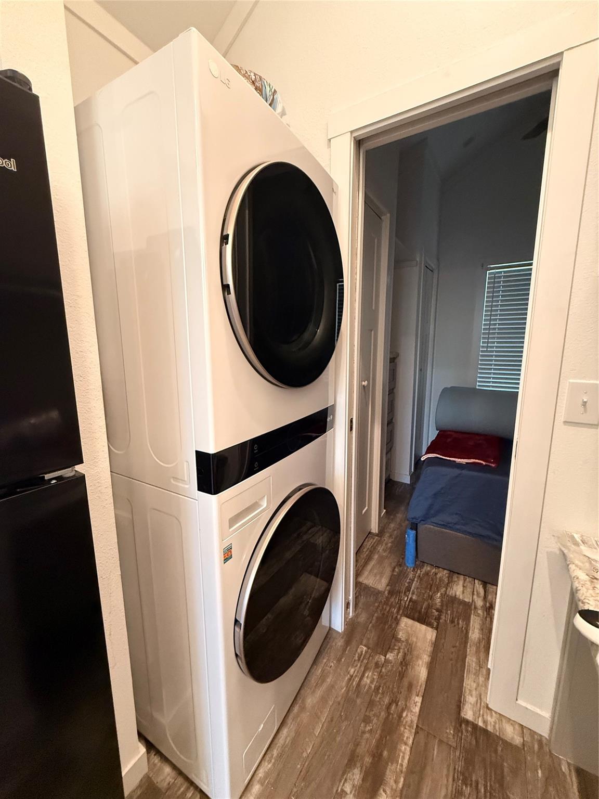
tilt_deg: -9.7
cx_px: 300
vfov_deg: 102.1
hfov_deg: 85.7
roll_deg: +0.4
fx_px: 323
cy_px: 400
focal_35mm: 14
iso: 640
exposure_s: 1/60
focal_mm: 2.22
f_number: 2.2
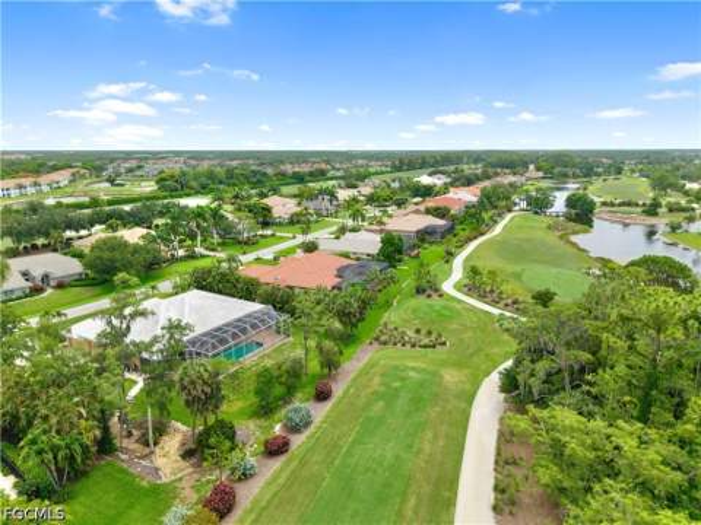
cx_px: 350
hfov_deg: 71.6
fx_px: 486
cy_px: 262
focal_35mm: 24
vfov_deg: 56.8
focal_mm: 8.67
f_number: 1.8
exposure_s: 1/400
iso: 100
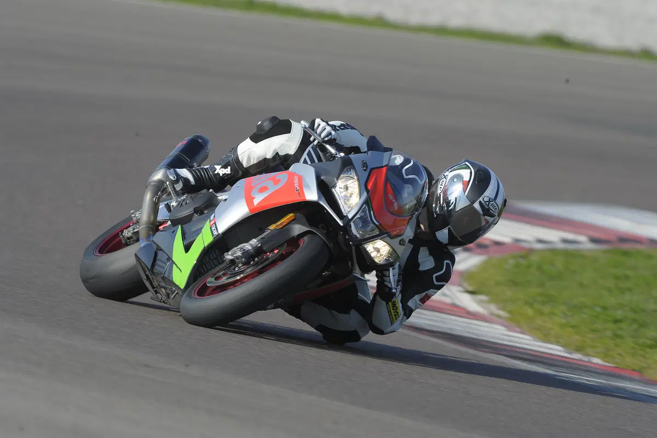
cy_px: 219
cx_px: 328
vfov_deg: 2.1
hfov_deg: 3.2
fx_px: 11857
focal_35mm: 650
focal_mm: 650
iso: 200
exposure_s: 1/320
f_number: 9
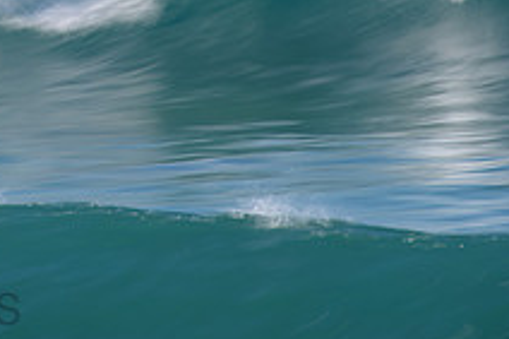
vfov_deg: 1.0
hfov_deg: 1.5
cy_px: -95
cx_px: -166
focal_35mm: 1370
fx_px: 19355
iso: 31
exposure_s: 1/13
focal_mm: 500
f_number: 13
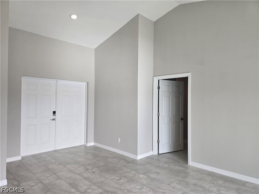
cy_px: 97
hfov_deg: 73.9
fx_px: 172
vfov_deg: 58.9
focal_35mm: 23
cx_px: 130
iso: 25
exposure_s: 1/120
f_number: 1.7
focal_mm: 6.3
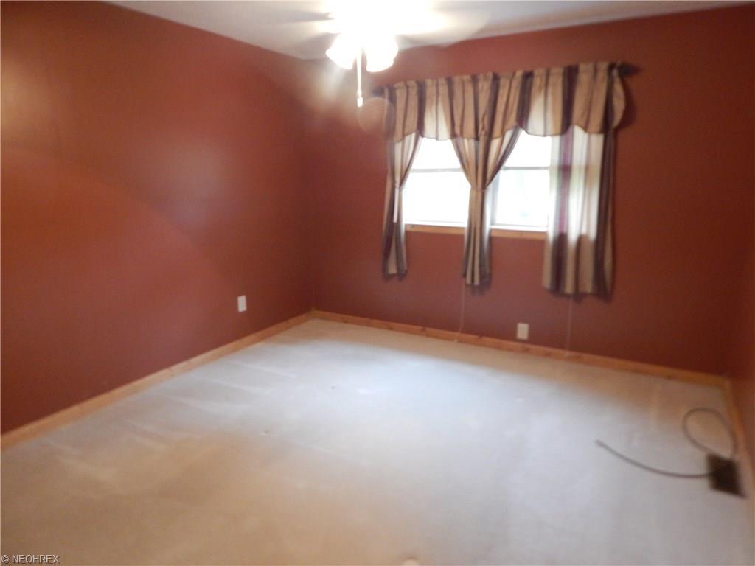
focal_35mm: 22
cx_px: 378
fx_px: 480
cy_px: 283
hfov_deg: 76.4
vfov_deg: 61.1
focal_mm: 4
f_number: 3
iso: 400
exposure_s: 1/15
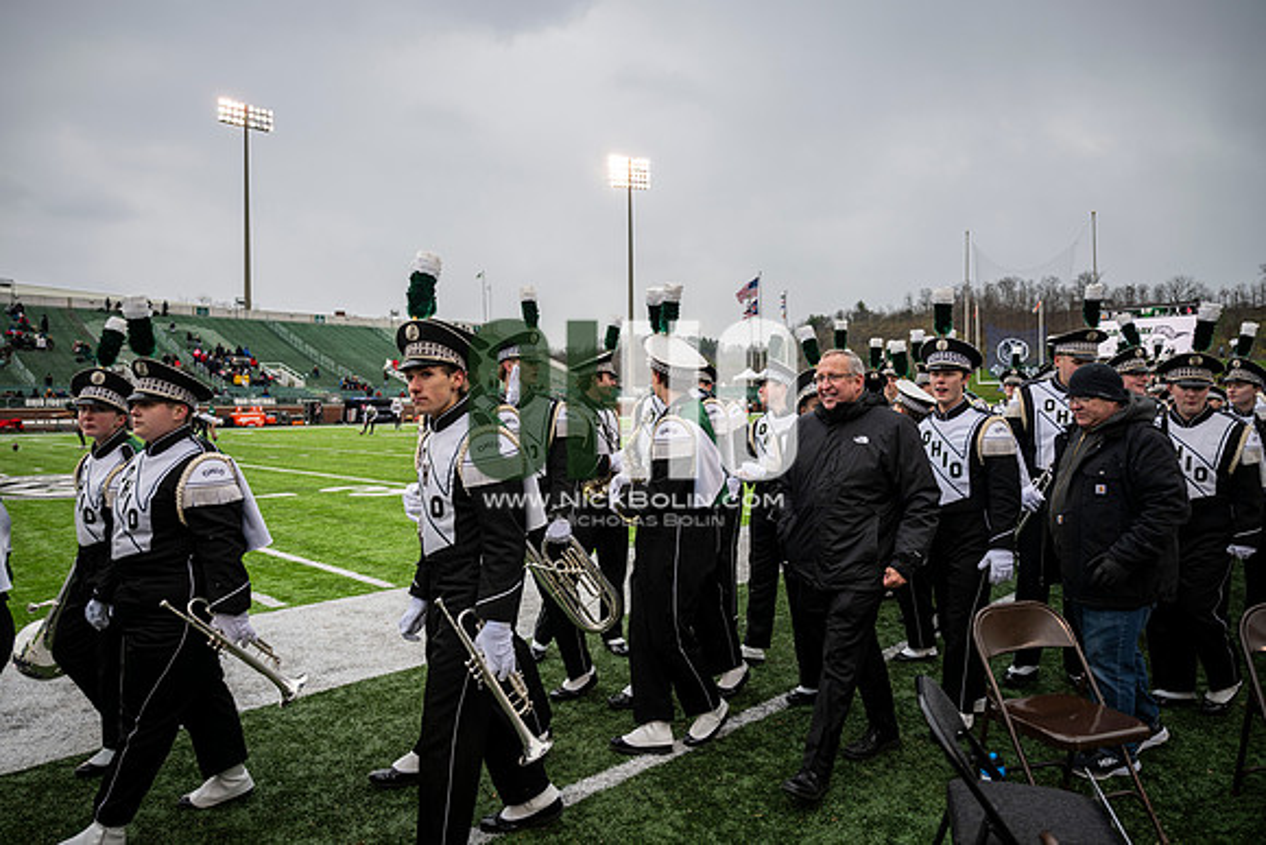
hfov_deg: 73.7
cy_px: 422
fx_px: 844
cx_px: 633
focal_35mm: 24
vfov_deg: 53.2
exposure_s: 1/500
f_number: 2.8
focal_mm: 24
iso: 100
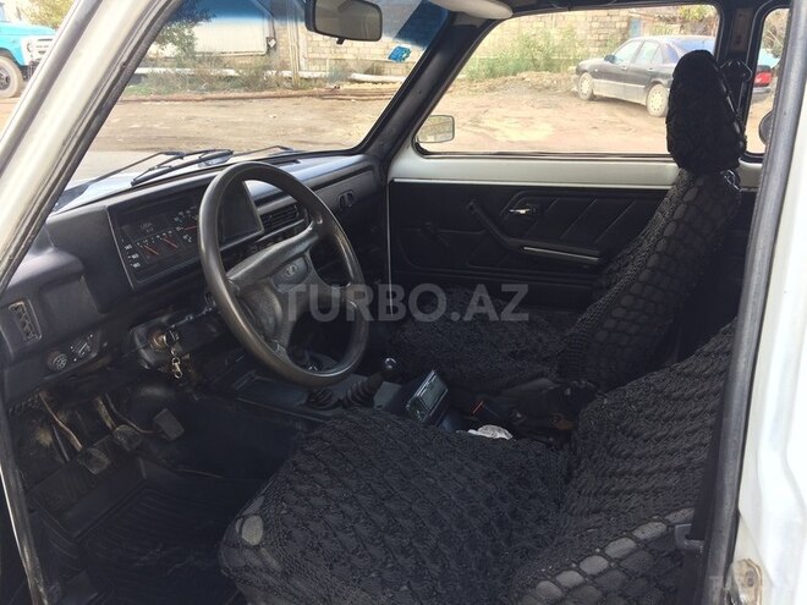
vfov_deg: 48.2
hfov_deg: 61.7
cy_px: 302
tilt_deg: -18.2
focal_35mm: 29
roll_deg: -1.3
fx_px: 676
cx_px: 404
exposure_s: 1/100
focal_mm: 4.15
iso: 50
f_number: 2.2
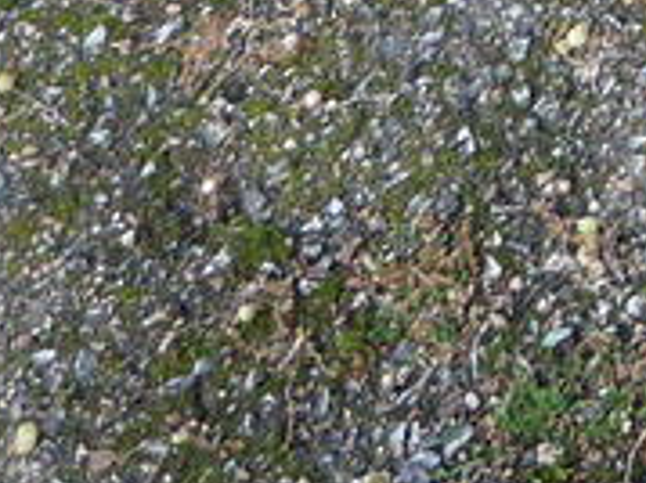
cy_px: -807
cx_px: 1177
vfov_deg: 7.9
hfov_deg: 11.0
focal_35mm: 168
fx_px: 3133
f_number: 3.3
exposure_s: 1/50
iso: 100
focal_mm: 5.2
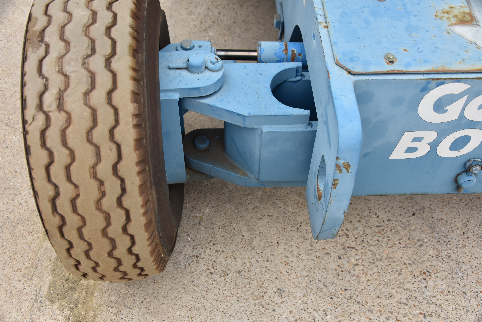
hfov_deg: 48.4
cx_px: 241
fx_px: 536
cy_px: 161
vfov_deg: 33.4
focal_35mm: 40
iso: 500
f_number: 5
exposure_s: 1/500
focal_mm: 40
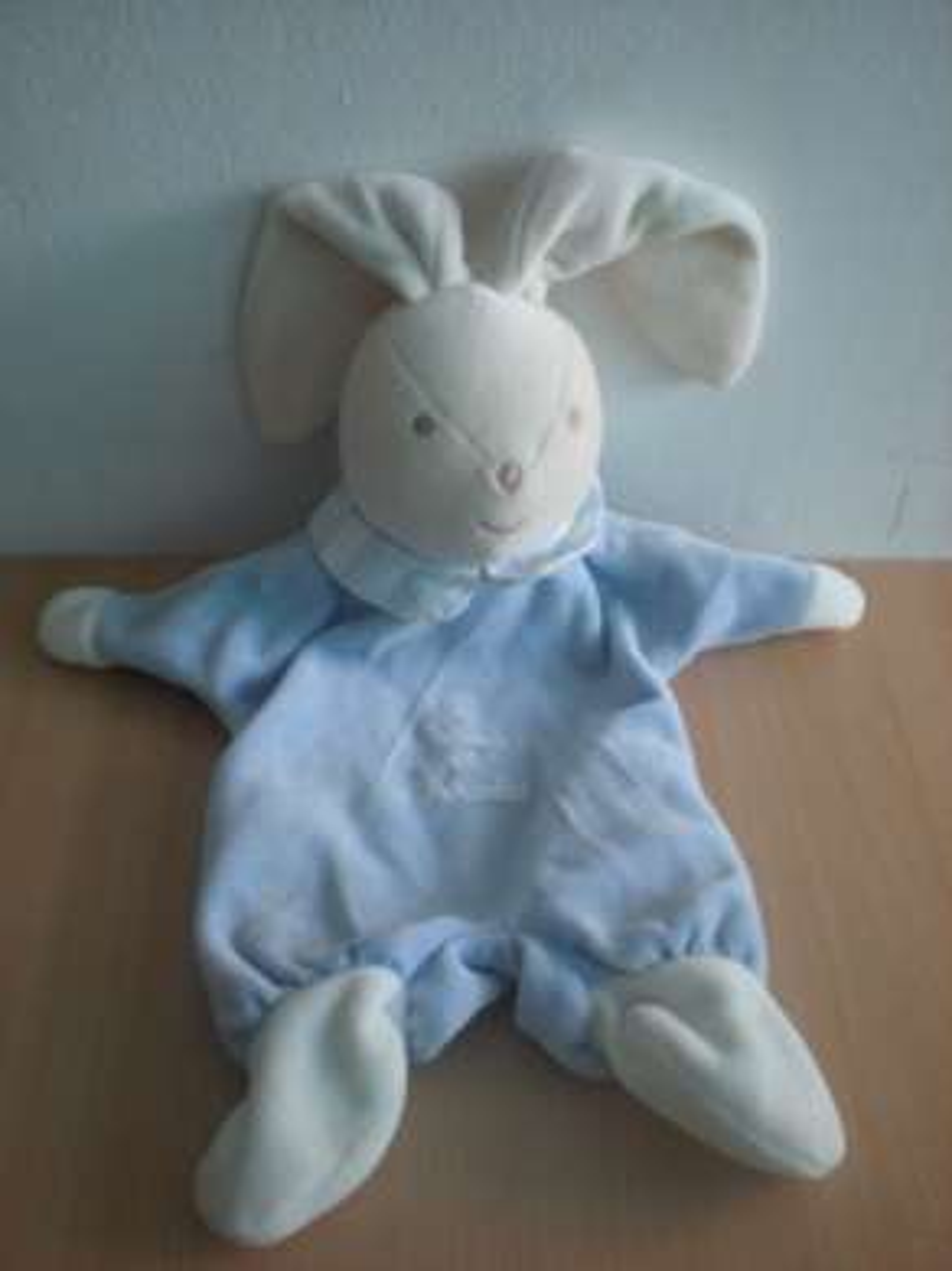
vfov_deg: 49.0
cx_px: 476
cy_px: 636
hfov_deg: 37.7
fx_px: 1395
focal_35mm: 38
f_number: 3.1
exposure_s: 1/61.5
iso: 132
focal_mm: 6.3
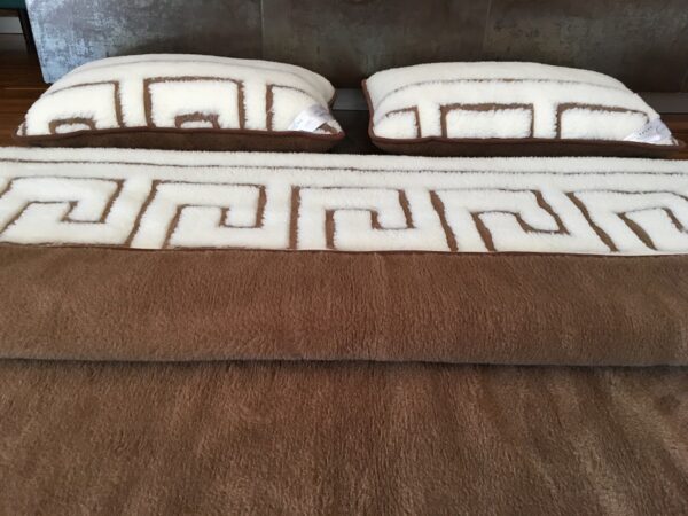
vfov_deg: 48.2
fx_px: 576
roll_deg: -2.2
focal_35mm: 29
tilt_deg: -35.2
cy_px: 258
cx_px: 344
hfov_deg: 61.7
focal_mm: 4.15
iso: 50
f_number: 2.2
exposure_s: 1/33
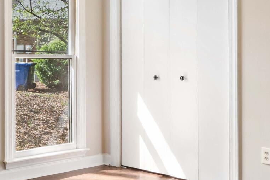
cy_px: 56
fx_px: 412
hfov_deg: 35.4
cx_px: 67
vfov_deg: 24.4
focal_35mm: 55
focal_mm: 14
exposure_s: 1/1.67
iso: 200
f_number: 8
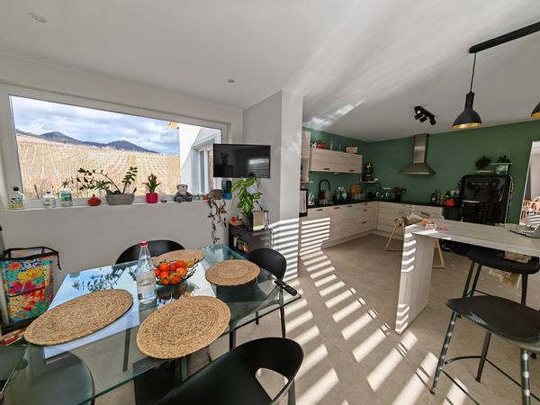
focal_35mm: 13
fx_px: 203
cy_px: 202
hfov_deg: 106.2
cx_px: 270
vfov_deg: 89.9
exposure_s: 1/270
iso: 80
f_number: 2
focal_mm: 1.82
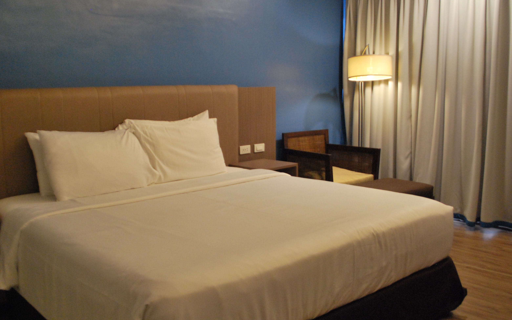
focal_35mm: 38
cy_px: 161
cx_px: 226
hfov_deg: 51.4
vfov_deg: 33.6
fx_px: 530
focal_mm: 20
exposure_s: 1/40
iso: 800
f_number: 3.8
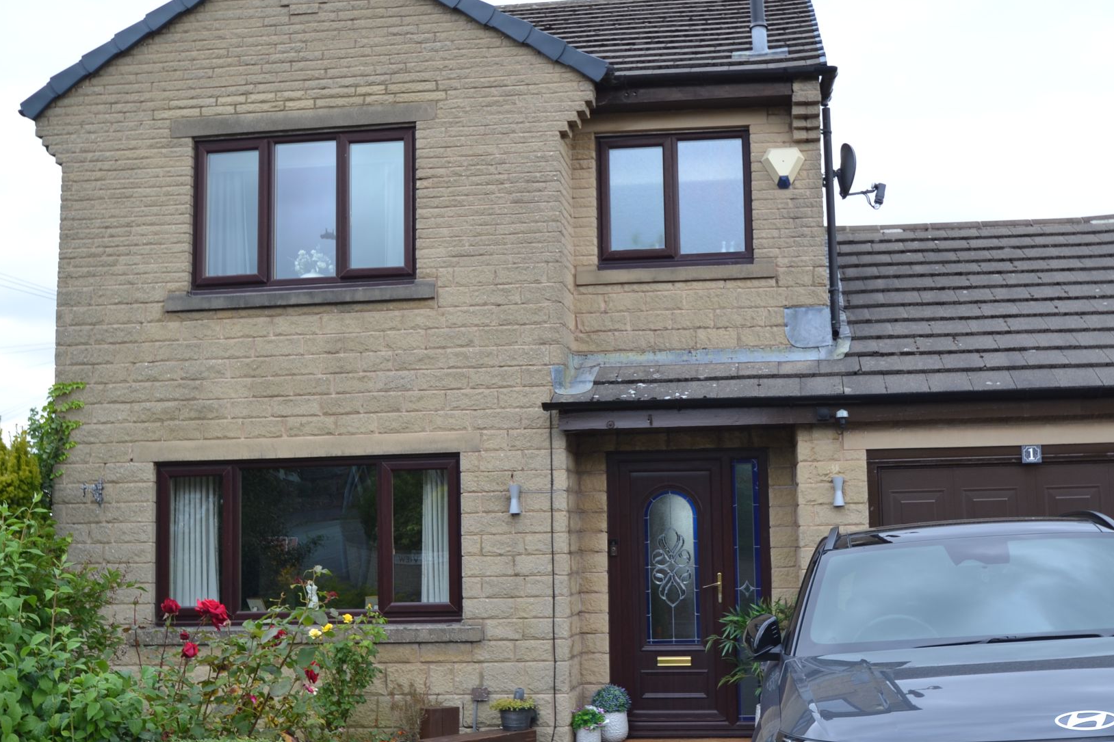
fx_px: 1226
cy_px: 389
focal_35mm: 40
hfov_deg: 48.6
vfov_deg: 33.7
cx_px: 664
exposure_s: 1/125
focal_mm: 21
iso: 140
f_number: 5.6
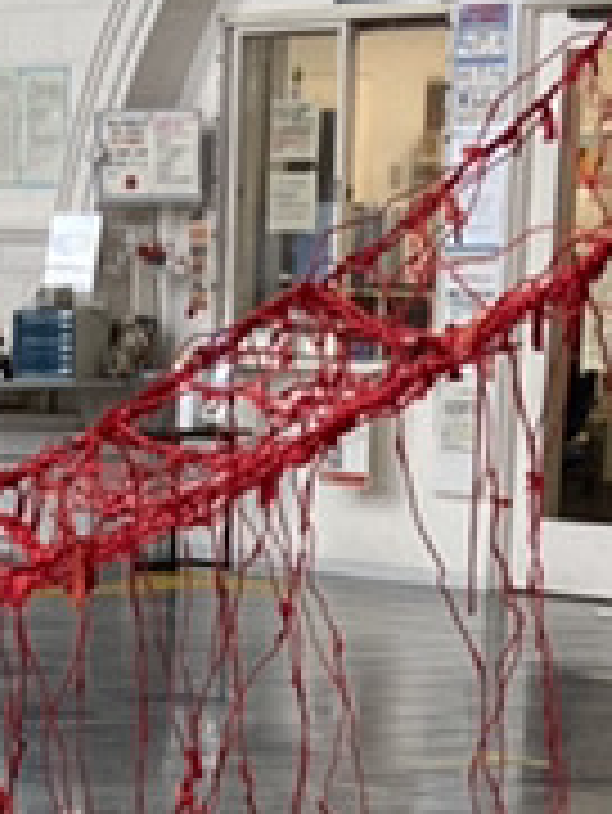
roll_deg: -0.3
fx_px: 4050
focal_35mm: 172
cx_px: -68
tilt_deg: -18.8
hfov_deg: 8.6
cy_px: 1597
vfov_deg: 10.6
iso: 40
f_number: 1.8
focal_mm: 4.25
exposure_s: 1/137
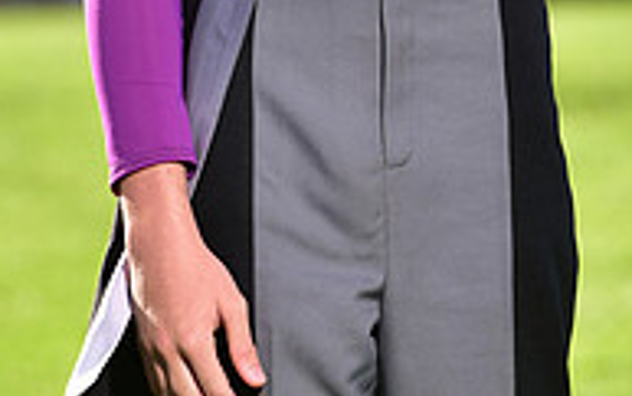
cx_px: 381
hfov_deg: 3.7
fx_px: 9757
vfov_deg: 2.3
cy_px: -373
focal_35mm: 566
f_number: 5
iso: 80
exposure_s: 1/250
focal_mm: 185
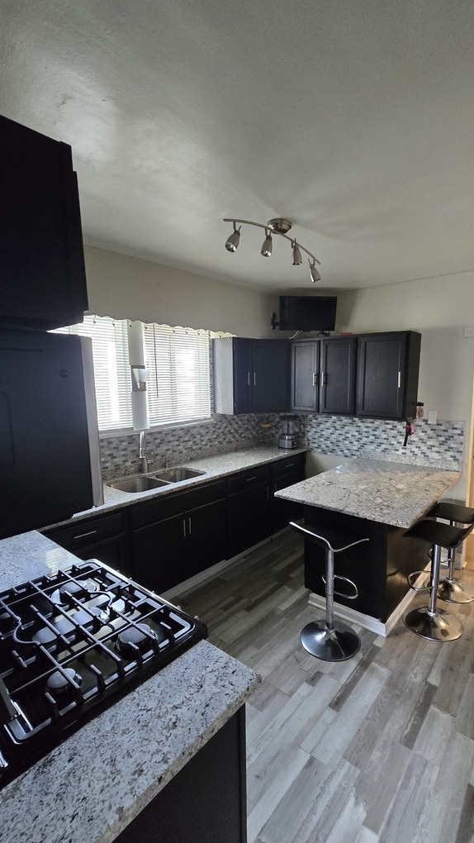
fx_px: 335
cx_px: 275
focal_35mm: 15
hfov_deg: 70.1
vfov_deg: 103.0
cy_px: 425
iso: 1000
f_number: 2.2
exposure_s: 1/60
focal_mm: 2.2
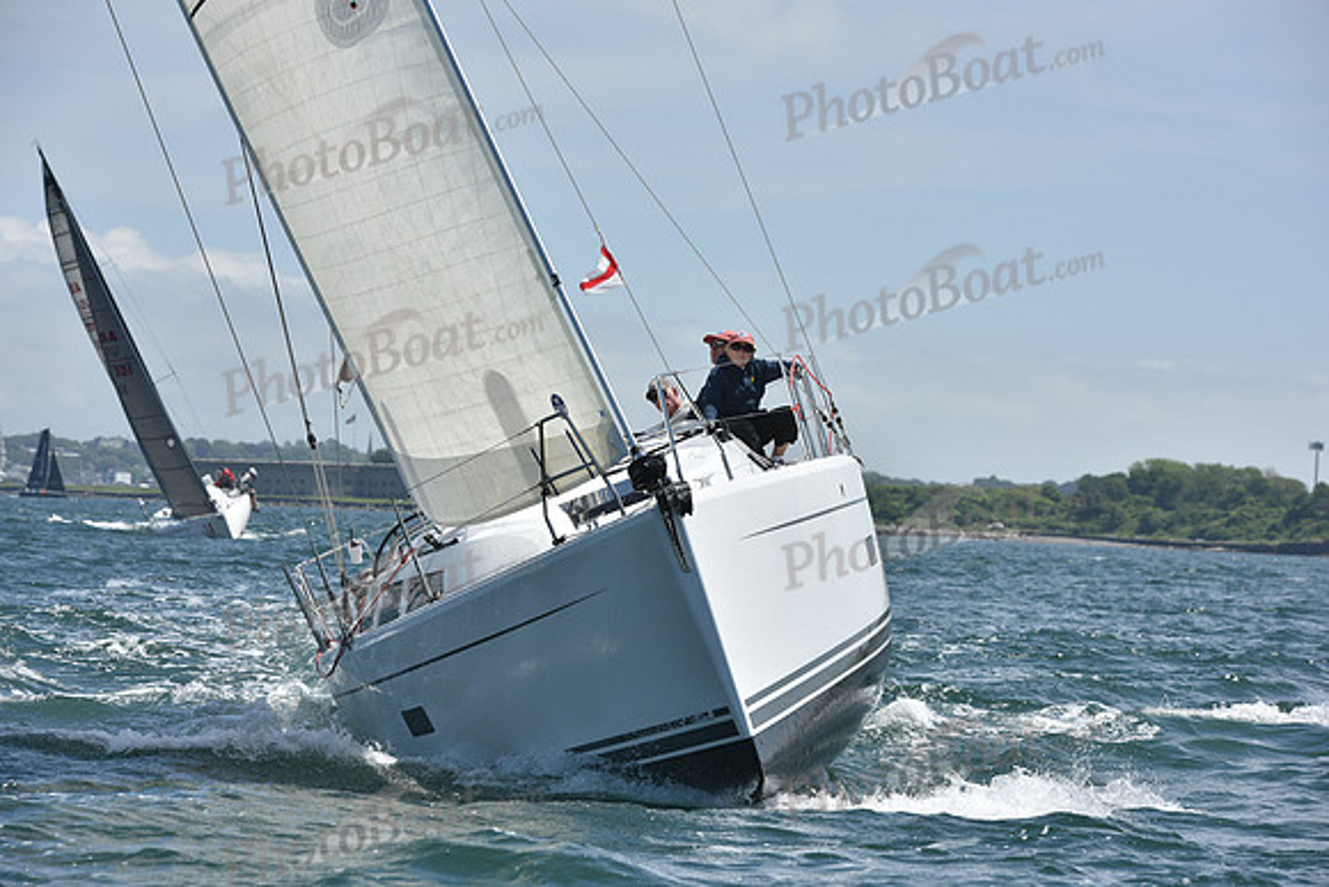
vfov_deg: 9.8
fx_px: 5169
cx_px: 664
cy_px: 444
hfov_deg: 14.7
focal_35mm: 140
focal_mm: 140
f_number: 8
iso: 250
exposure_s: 1/1250
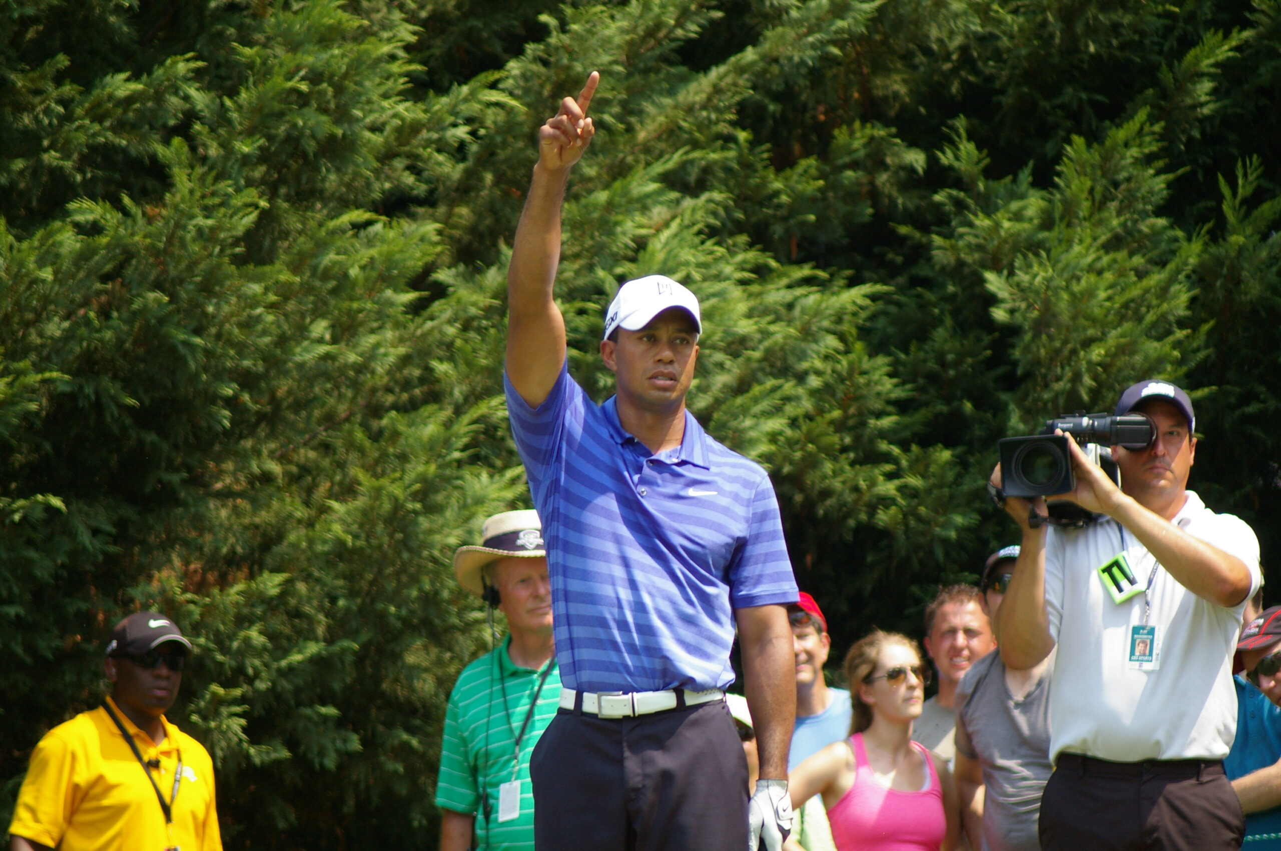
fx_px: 11198
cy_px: 426
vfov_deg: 4.4
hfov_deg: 6.5
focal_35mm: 315
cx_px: 640
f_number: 6.7
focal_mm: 210
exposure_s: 1/350
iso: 400
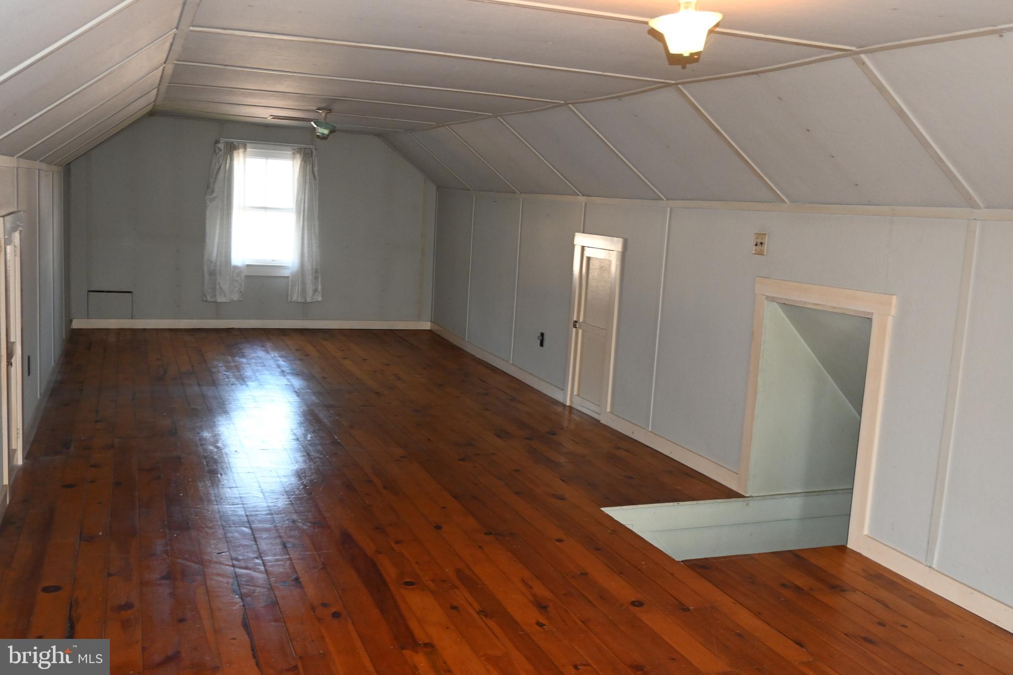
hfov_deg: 56.2
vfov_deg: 39.1
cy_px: 338
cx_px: 506
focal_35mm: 34
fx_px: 950
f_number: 4
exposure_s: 1/60
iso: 1400
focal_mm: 22.5
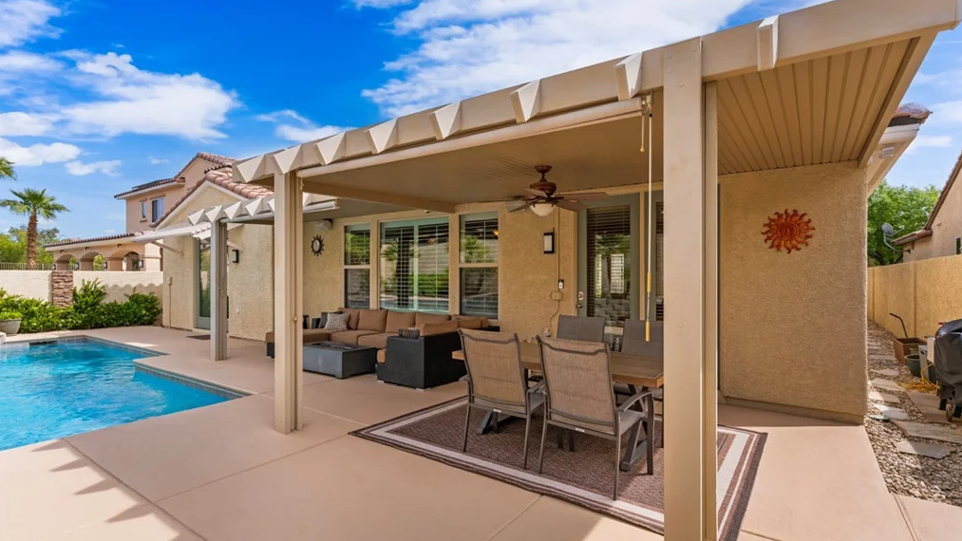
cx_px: 481
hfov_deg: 92.7
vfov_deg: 61.0
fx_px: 459
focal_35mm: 18
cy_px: 280
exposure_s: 1/8000
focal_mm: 17
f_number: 8
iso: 320
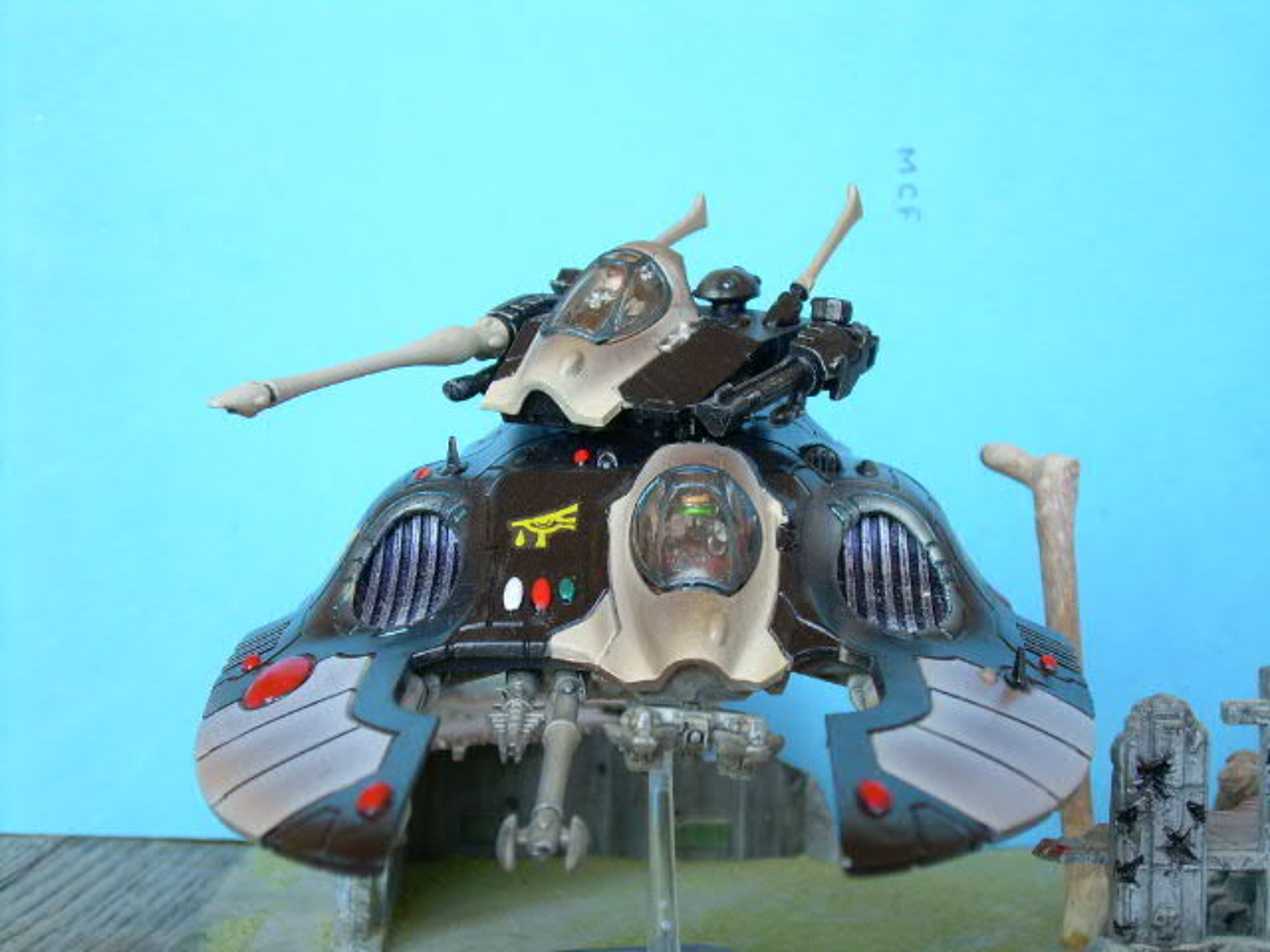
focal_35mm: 61
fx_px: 2238
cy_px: 476
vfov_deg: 24.0
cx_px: 635
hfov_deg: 31.7
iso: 50
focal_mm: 10.3
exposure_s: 1/14.7
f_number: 3.4
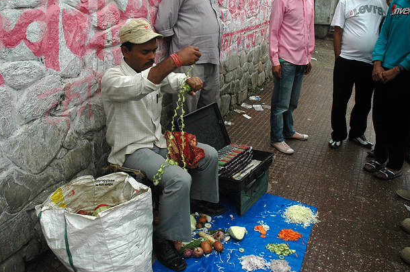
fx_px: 353
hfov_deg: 60.3
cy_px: 121
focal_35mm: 31
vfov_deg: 42.2
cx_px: 198
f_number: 16
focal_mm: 18
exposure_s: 1/100
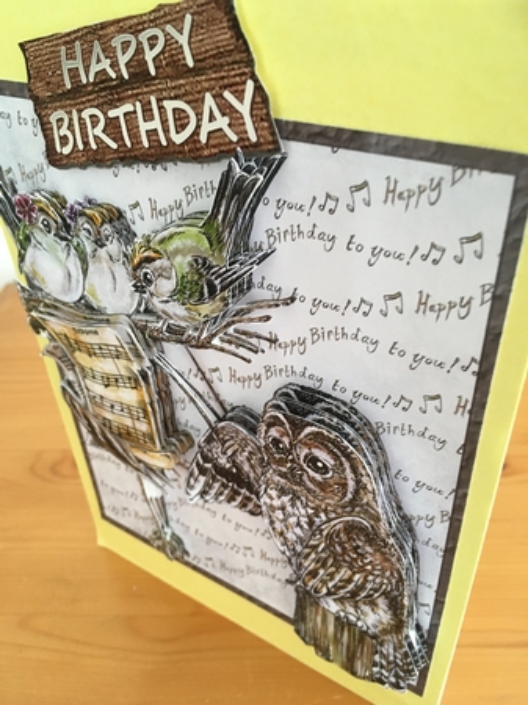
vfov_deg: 61.7
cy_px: 352
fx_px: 590
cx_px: 264
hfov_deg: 48.2
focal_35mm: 29
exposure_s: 1/33
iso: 200
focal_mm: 4.15
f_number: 2.2
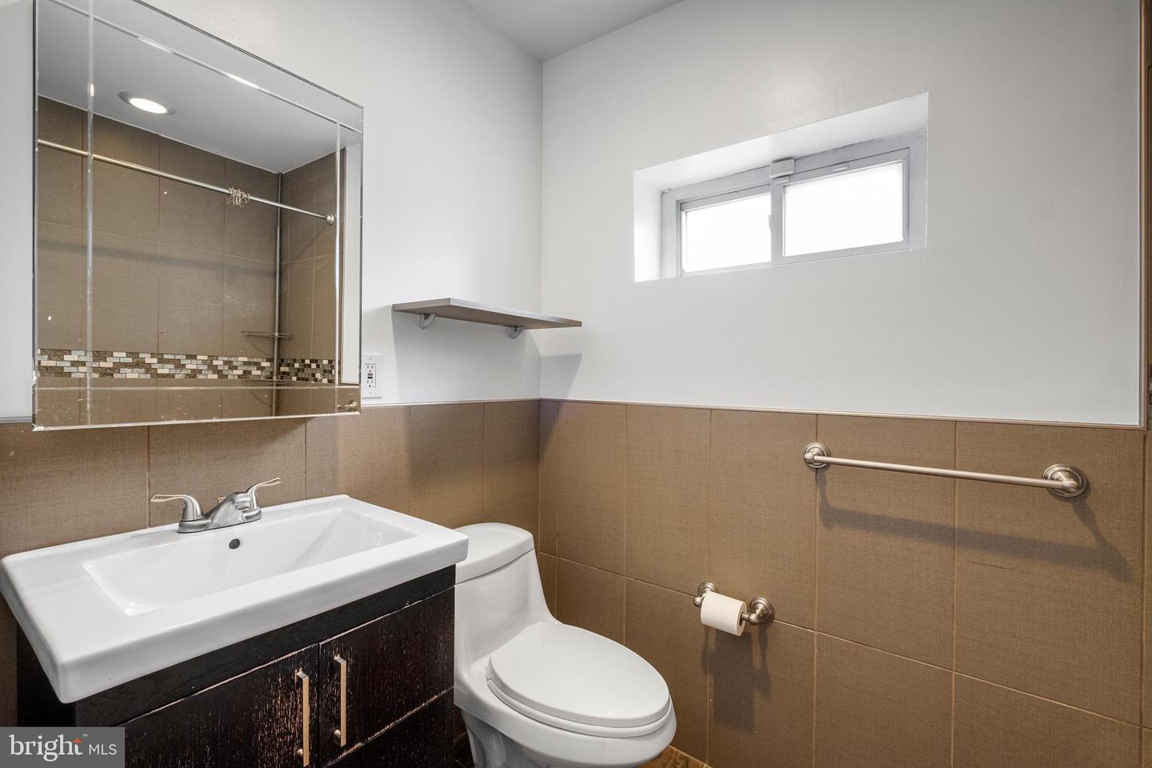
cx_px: 576
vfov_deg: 77.3
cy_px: 384
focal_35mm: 15
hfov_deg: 100.4
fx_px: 480
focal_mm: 10
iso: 250
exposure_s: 1/2.5
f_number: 10
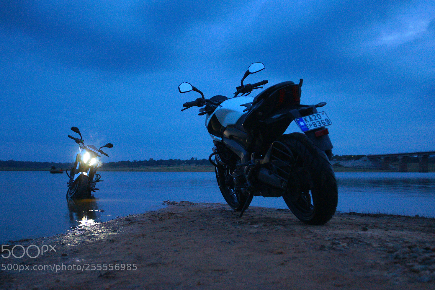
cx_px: 219
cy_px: 133
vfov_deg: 35.0
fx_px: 459
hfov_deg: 50.7
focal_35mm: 38
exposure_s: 1/3
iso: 800
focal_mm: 35
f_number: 4
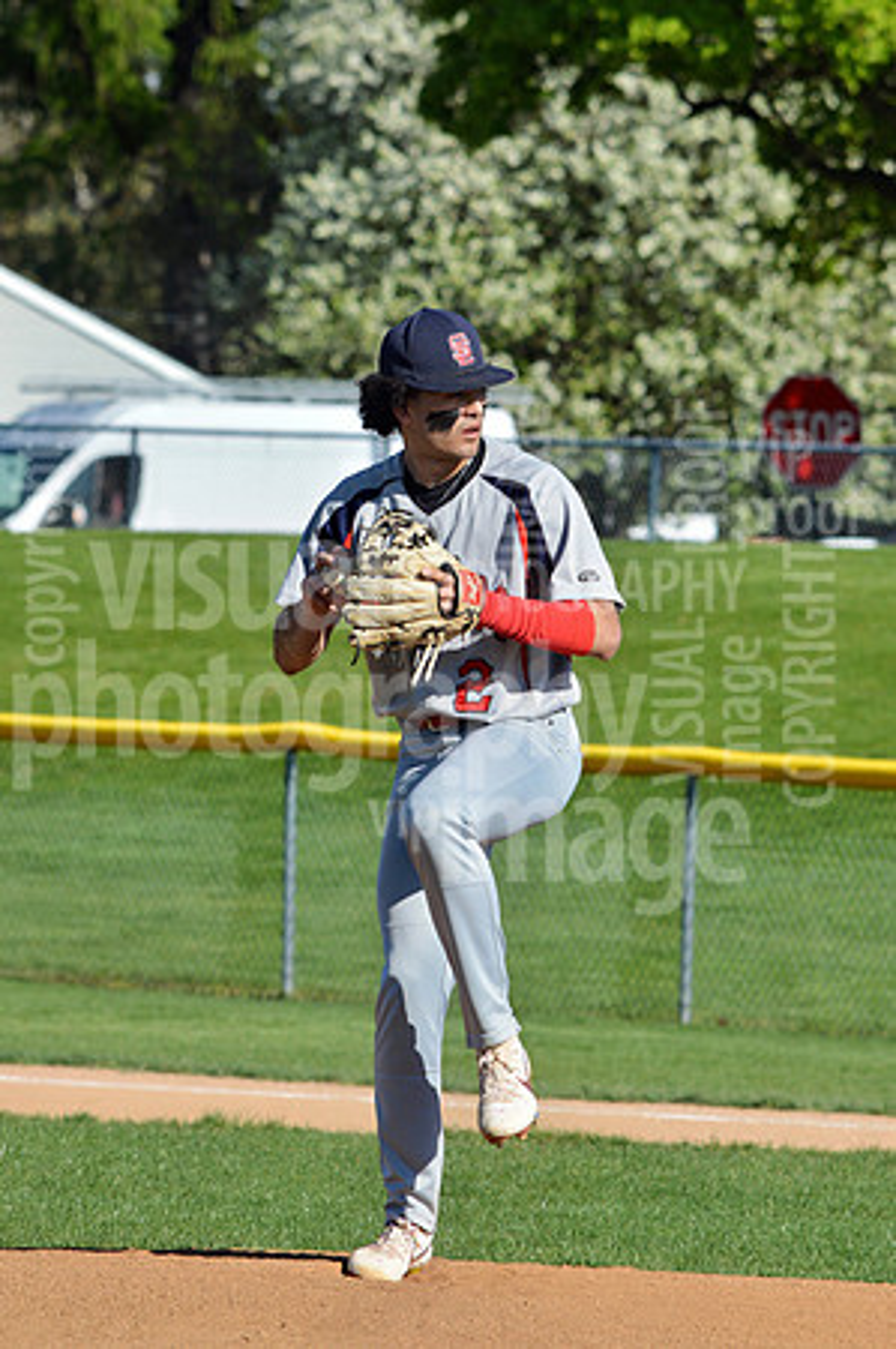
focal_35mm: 450
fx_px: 16838
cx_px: 448
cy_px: 674
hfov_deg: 3.0
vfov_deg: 4.6
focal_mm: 300
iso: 400
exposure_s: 1/640
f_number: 11
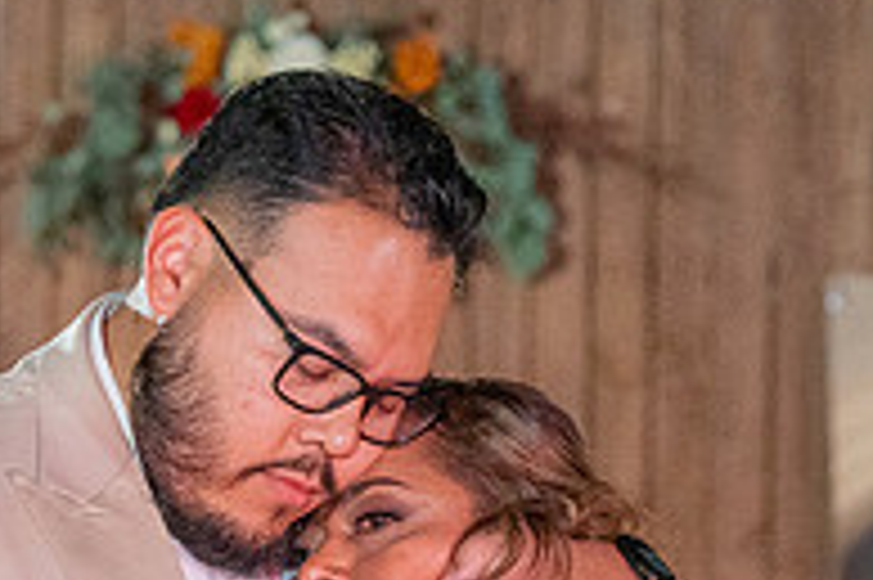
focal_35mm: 295
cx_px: 328
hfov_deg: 7.0
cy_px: 715
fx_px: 7148
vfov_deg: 4.6
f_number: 4
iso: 3200
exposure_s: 1/250
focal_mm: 93
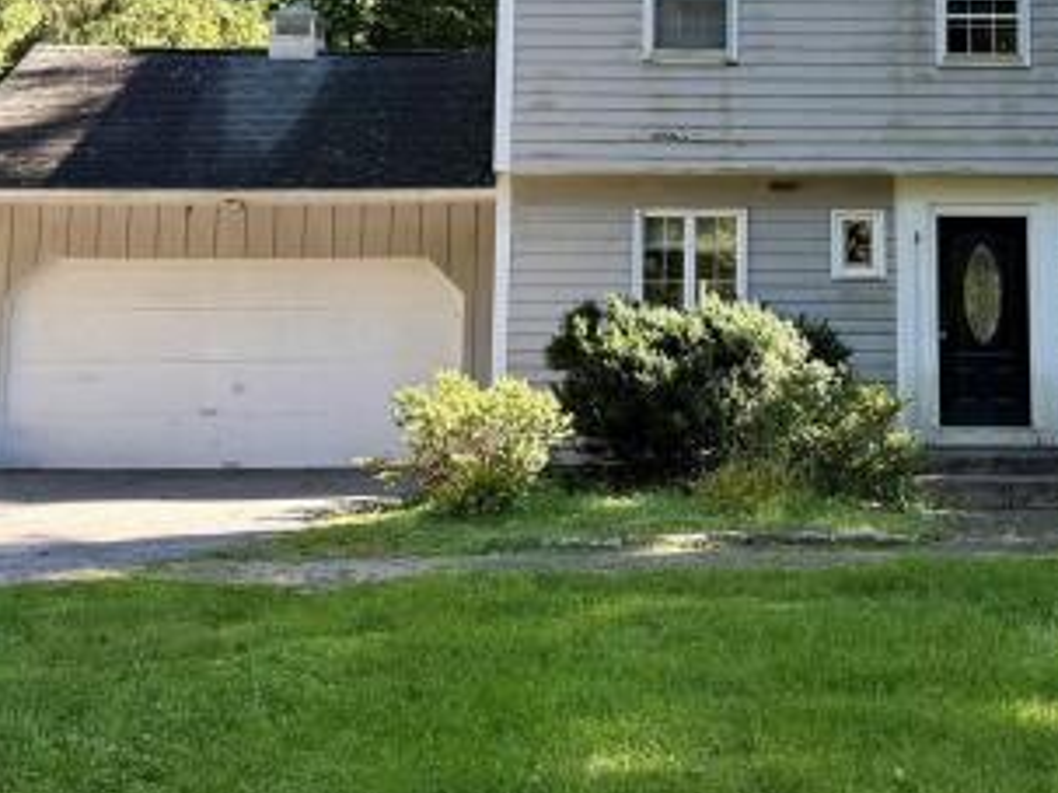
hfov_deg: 33.1
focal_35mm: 57
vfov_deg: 25.0
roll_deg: +0.1
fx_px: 1741
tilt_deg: +9.2
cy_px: 115
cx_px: 803
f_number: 1.78
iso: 100
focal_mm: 6.76
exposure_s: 1/702
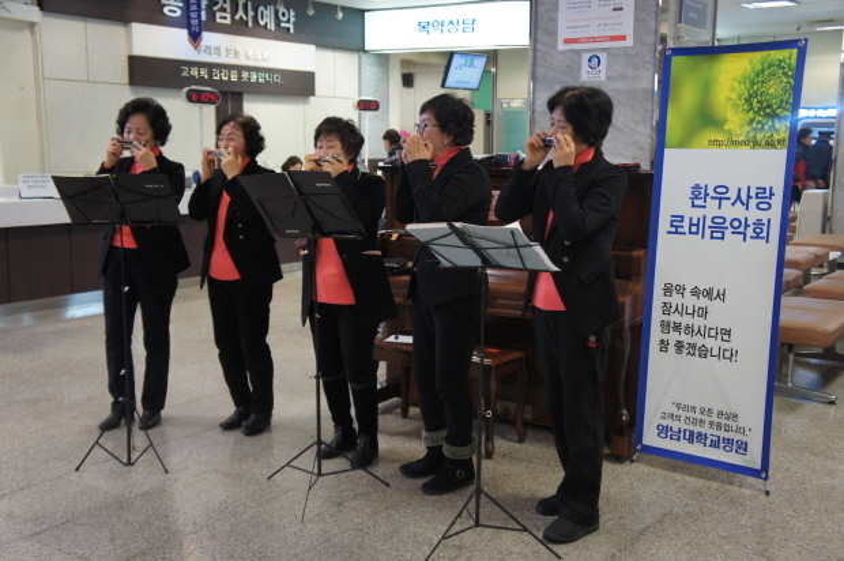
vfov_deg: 32.9
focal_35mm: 40
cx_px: 422
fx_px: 948
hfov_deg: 48.0
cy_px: 280
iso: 400
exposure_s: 1/15
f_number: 4
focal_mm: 27
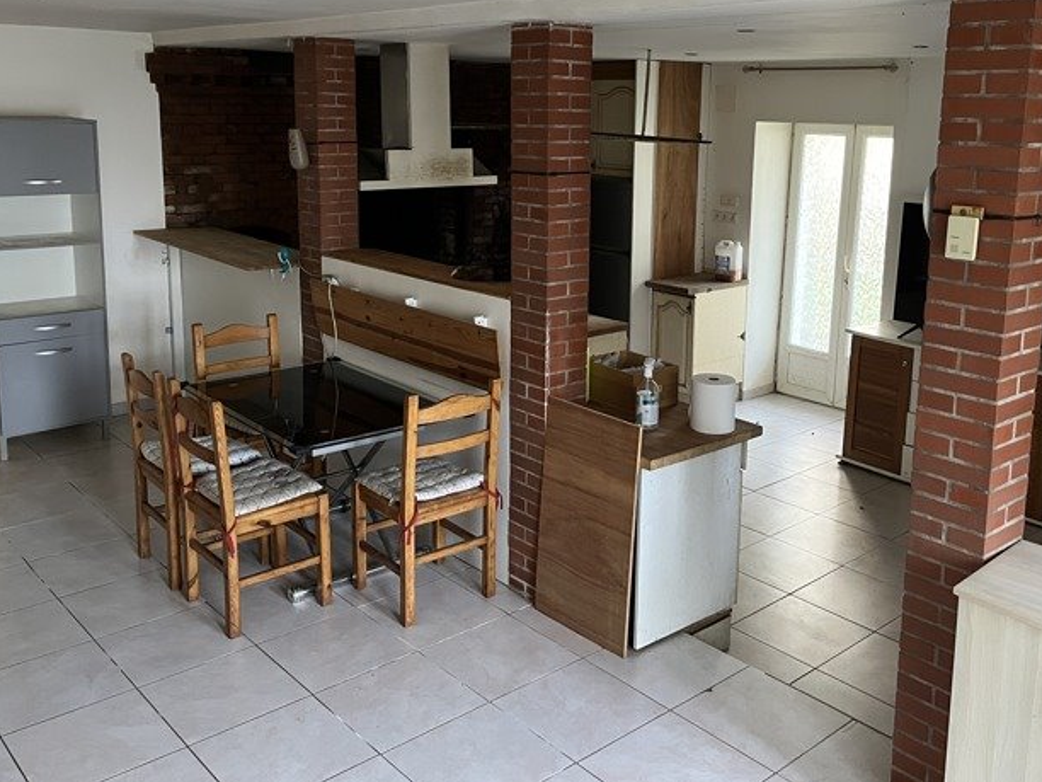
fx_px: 1023
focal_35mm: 34
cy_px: 283
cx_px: 567
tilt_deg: -10.4
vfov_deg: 41.4
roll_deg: -0.8
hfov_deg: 53.9
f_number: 1.6
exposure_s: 1/60
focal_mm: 5.1
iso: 500
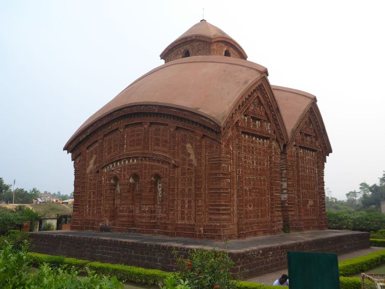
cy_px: 144
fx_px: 400
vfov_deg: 39.7
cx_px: 192
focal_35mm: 36
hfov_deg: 51.4
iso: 80
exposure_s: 1/80
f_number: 3.7
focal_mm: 6.3
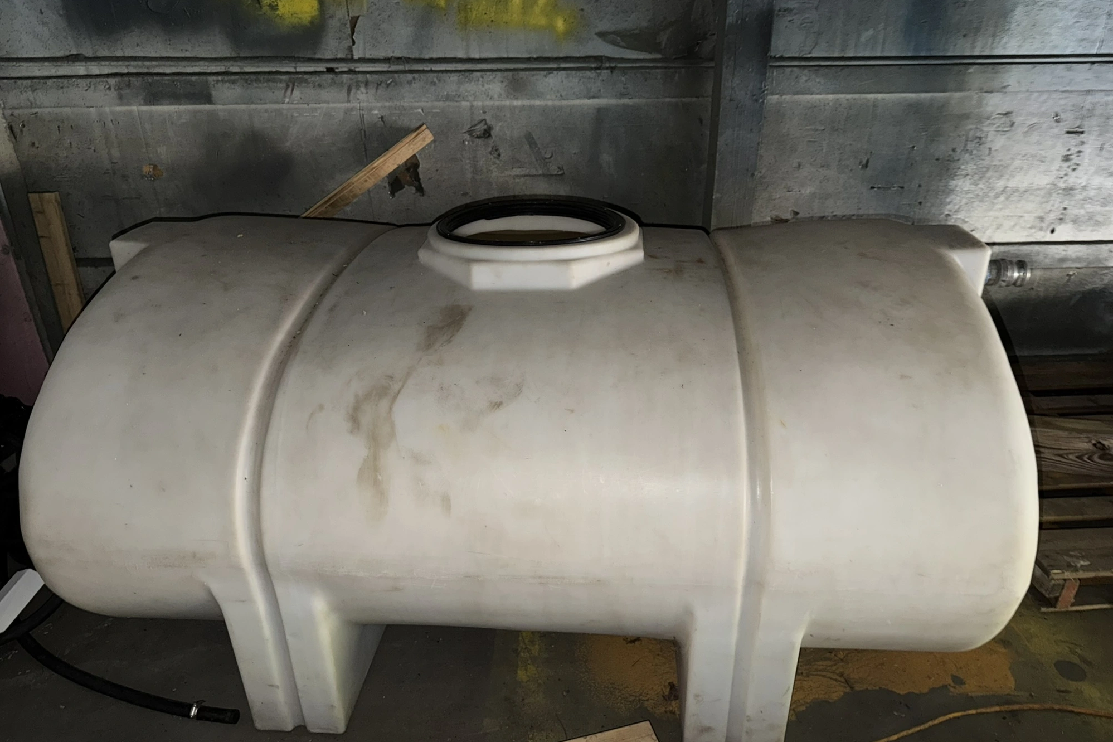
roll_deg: +1.6
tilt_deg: -25.8
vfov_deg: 51.3
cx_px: 557
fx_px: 773
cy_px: 385
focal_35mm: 25
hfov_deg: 71.5
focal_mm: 6.76
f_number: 1.78
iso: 125
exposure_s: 1/8
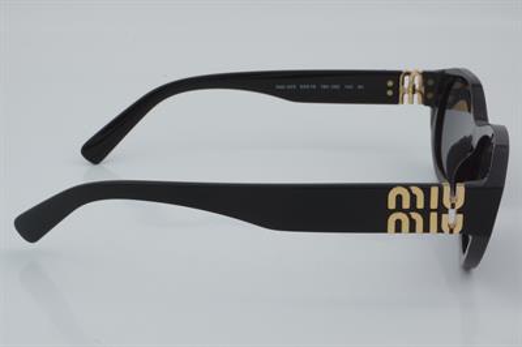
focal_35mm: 75
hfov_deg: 27.0
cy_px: 174
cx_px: 261
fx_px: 1087
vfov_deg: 18.2
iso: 100
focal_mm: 50
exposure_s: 1/4
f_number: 32
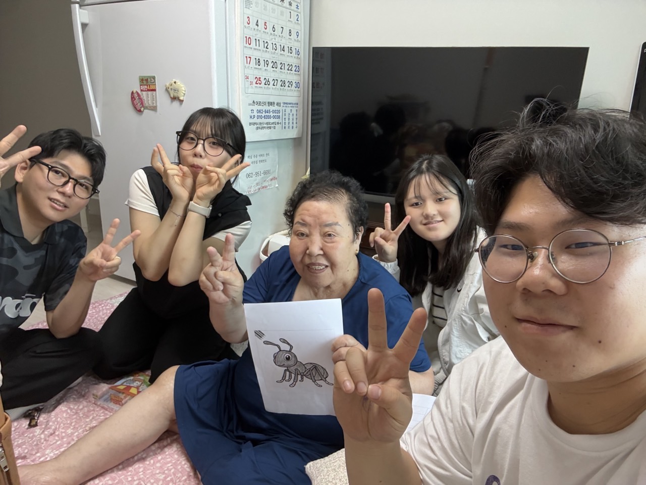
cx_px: 323
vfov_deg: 58.9
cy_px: 242
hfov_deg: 73.9
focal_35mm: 23
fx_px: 429
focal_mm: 2.69
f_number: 1.9
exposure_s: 1/60
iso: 125
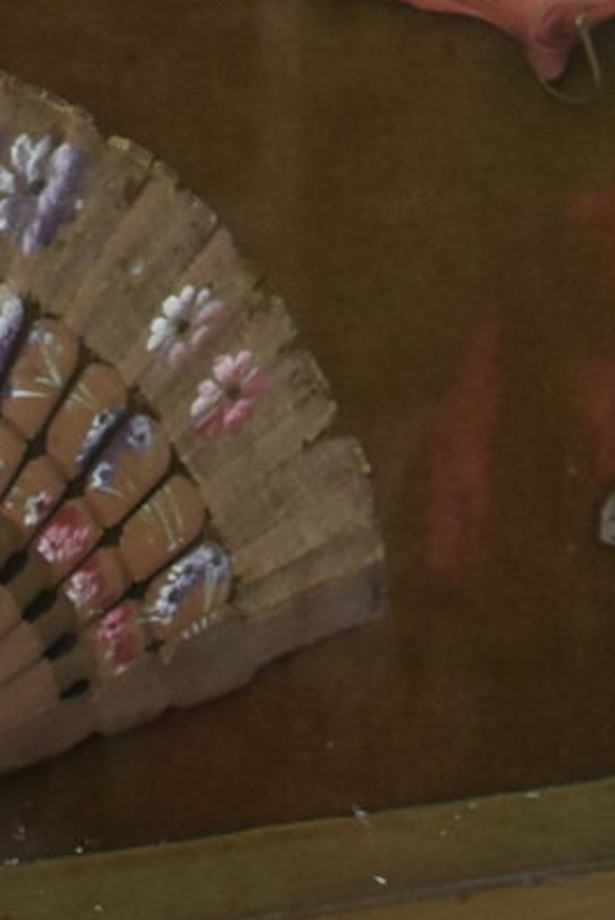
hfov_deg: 6.5
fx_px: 5423
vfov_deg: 9.4
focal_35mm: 212
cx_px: 327
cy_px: -515
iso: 800
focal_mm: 22
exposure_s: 1/80
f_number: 4.5
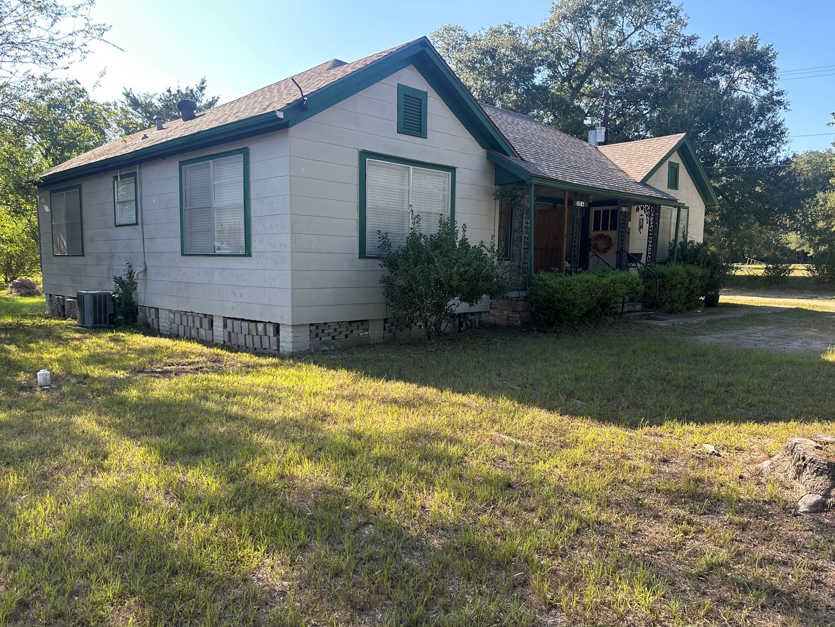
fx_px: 627
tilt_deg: -5.0
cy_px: 335
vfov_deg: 53.0
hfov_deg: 67.3
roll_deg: -1.7
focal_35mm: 26
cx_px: 406
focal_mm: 6.86
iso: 80
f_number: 1.78
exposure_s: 1/694
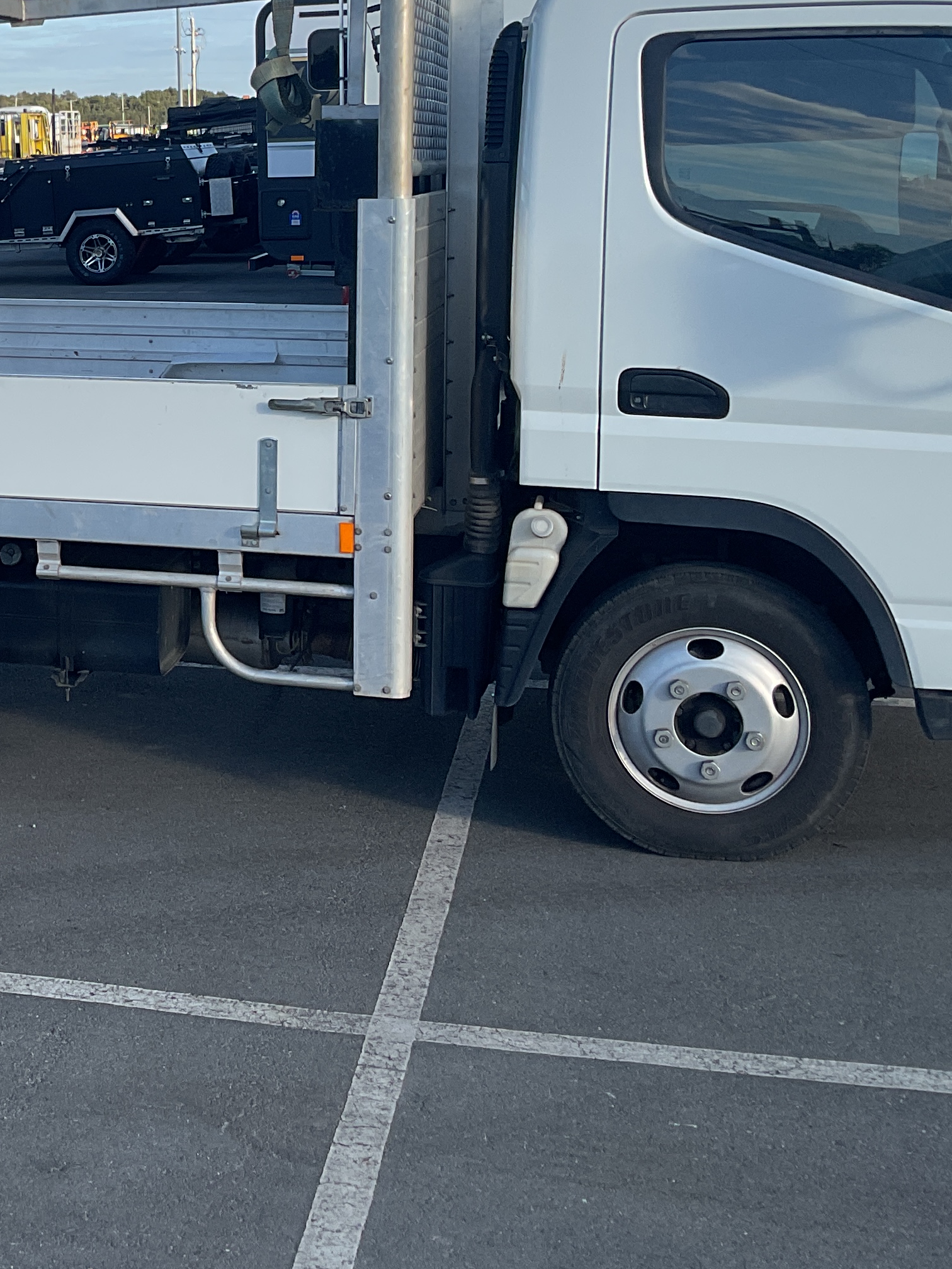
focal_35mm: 58
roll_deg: +1.3
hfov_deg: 24.0
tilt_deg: -5.6
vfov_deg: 32.7
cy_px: 339
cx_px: -14
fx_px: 2127
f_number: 1.8
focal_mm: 3
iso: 16
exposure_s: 1/1250
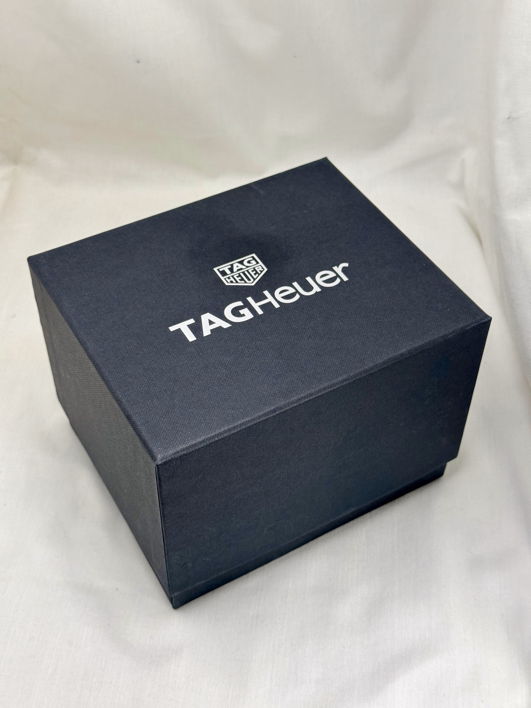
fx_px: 982
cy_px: 354
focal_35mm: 48
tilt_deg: -47.2
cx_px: 266
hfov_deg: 30.3
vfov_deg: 39.7
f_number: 1.78
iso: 100
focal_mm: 6.76
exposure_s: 1/120
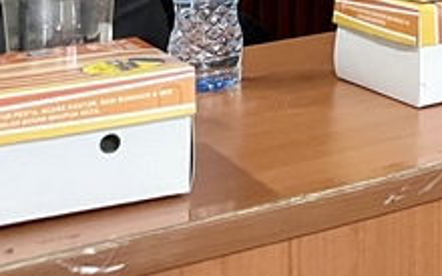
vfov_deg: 10.0
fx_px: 1360
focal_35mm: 113
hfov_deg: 15.1
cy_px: -400
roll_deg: +1.5
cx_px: 872
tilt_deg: +5.9
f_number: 1.6
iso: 500
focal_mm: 5.1
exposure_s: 1/50
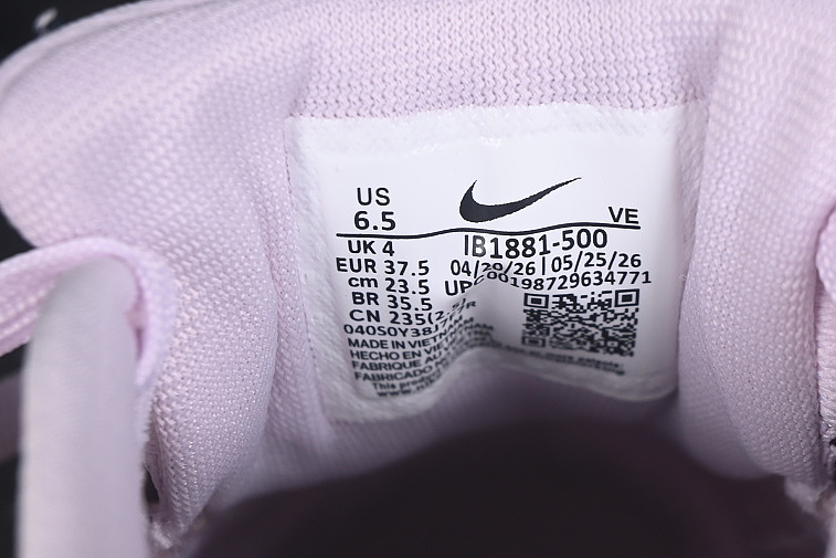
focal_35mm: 107
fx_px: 2485
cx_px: 510
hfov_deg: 19.1
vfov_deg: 12.8
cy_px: 289
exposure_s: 1/80
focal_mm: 50
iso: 160
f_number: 7.1
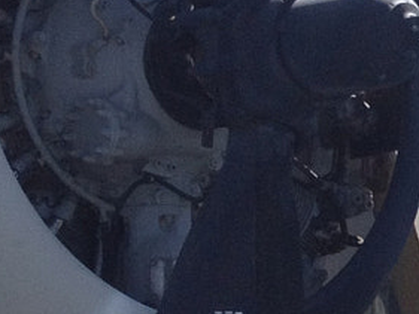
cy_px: 302
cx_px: 960
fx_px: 2410
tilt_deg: -1.8
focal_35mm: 199
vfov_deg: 7.4
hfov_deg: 9.1
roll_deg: -1.3
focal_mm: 4.28
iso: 50
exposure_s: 1/1200
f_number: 2.4
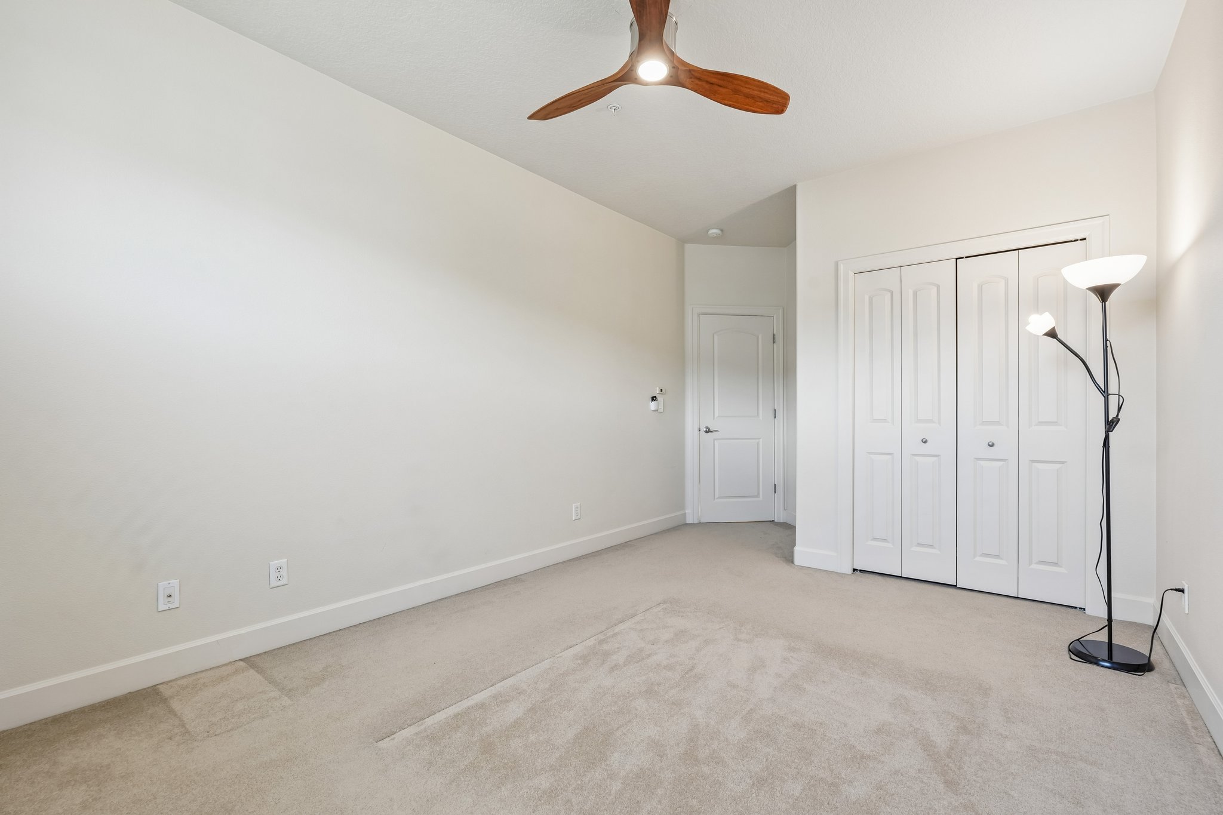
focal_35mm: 16
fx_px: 543
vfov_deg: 73.7
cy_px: 408
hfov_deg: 96.7
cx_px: 612
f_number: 8
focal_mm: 16
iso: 400
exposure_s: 1/20
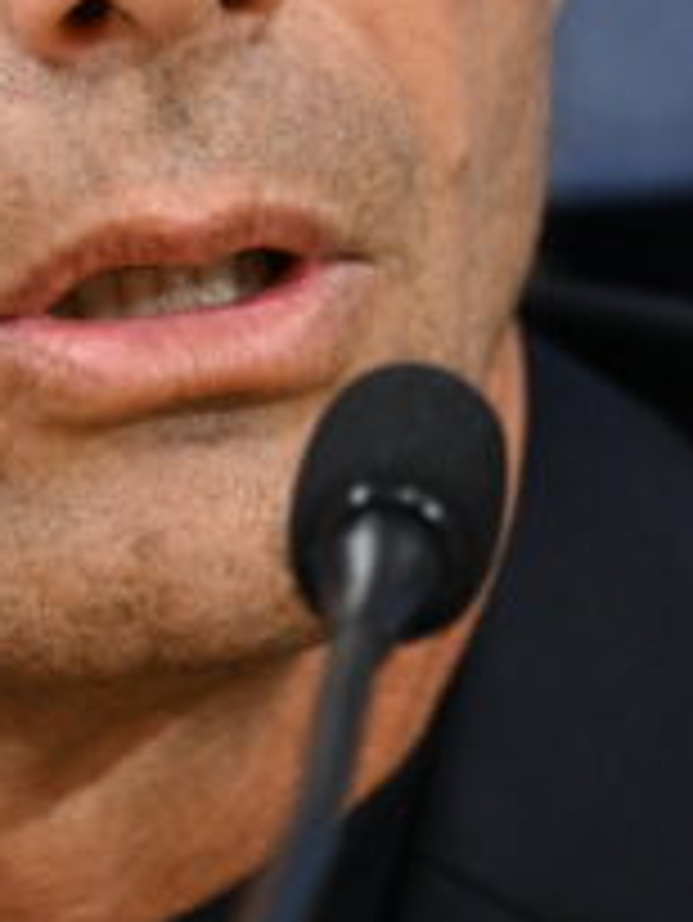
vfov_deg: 2.1
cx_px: 122
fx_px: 25652
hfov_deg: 1.5
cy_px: 88
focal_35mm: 962
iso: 2500
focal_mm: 200
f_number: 3.2
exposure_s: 1/250
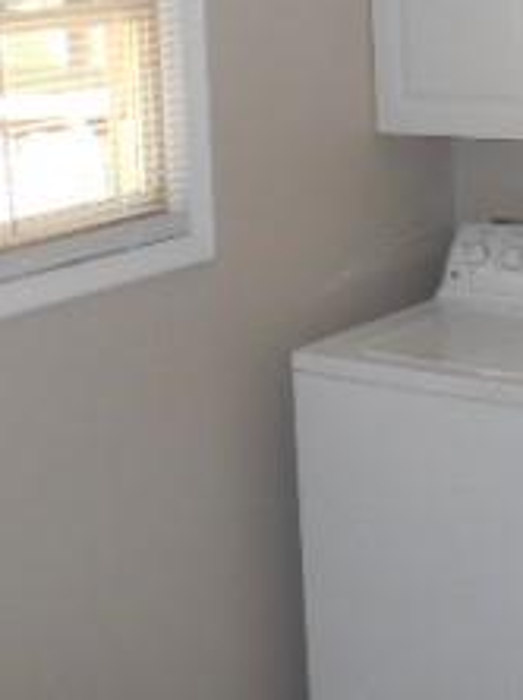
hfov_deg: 19.4
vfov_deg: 25.5
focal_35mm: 75
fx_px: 1514
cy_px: 120
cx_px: 400
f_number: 3.2
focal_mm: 4.6
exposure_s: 1/25
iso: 200
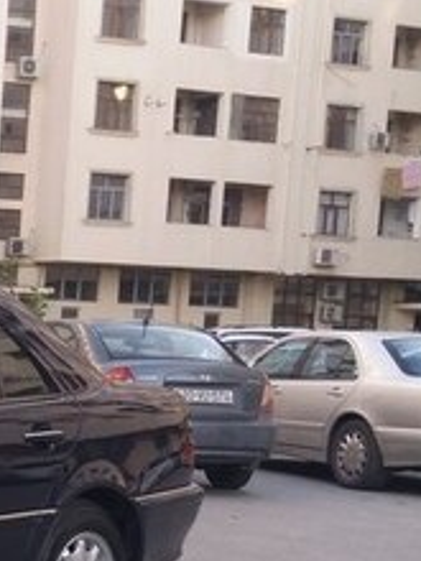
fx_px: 1362
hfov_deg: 15.0
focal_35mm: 84
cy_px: 465
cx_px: -362
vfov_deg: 22.9
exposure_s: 1/100
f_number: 1.9
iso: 80
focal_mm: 3.7
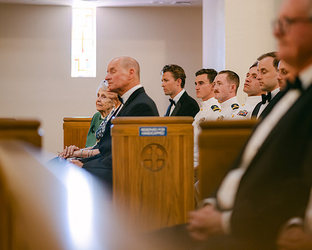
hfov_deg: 19.8
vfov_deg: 15.9
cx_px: 155
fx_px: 896
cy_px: 124
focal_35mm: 97
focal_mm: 85
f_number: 1.8
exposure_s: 1/125
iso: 800
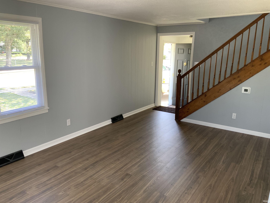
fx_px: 226
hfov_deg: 61.7
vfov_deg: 48.2
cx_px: 135
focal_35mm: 29
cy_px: 102
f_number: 1.8
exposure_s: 1/60
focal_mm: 3
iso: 40
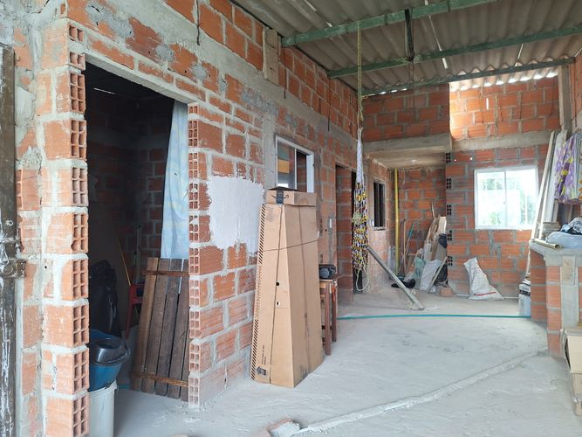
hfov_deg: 73.9
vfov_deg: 58.9
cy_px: 218
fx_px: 387
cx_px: 291
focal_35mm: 23
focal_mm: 5.54
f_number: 1.8
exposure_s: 1/60
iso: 50
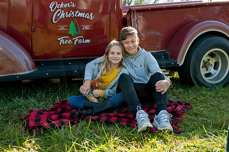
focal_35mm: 56
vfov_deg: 24.2
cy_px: 76
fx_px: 356
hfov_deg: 35.7
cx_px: 114
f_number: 5.6
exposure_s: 1/250
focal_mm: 56
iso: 100
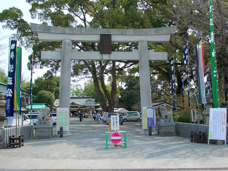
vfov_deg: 39.7
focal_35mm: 36
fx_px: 237
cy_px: 86
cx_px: 114
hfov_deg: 51.4
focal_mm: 7.81
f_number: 4.1
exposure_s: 1/400
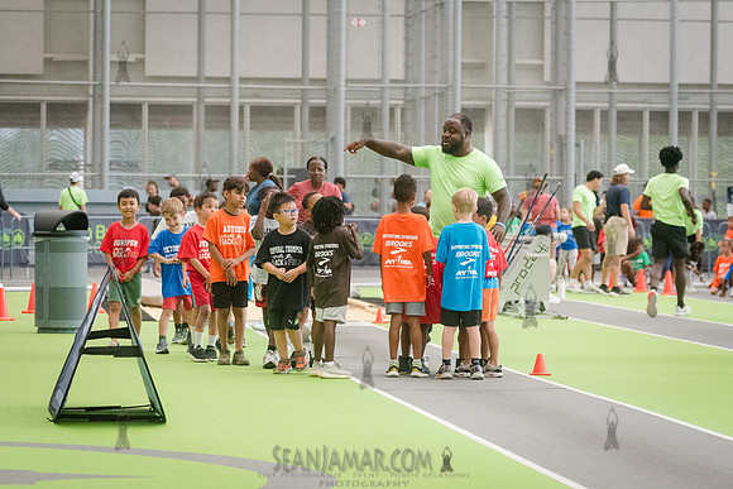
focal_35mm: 162
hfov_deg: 12.6
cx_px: 422
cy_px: 286
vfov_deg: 8.5
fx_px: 3307
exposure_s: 1/1000
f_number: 4
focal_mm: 112
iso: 6400
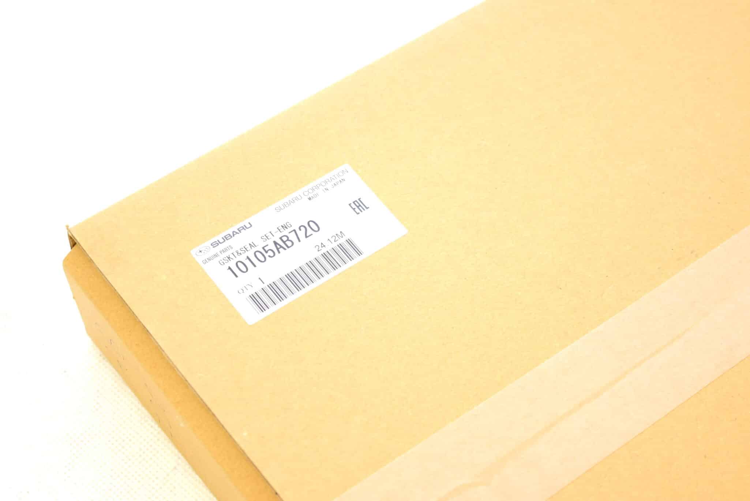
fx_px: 1564
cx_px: 375
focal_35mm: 75
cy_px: 250
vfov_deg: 18.2
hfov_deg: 27.0
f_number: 5.6
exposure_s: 1/100
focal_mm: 50
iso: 400
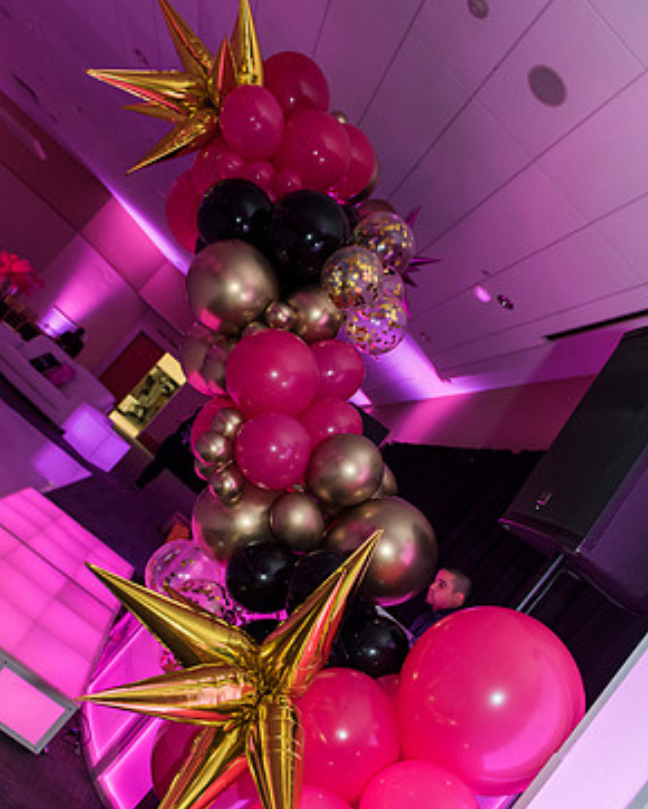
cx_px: 328
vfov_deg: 61.7
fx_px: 671
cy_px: 478
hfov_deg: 51.6
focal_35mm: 28
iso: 800
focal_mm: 24
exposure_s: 1/80
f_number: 3.5
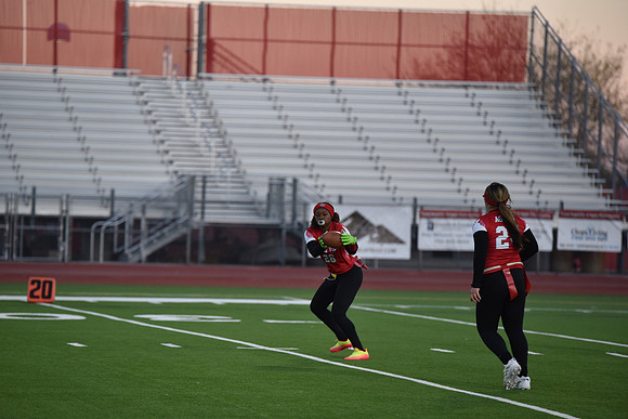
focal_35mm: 200
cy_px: 210
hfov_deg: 10.3
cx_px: 314
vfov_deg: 6.9
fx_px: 3490
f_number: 2.8
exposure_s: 1/800
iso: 640
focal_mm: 200
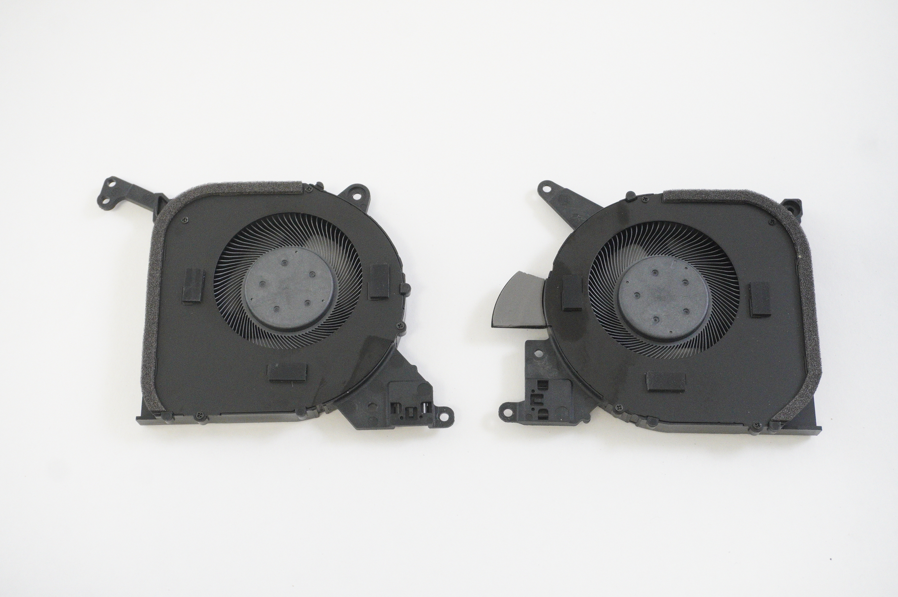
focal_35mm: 44
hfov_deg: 45.0
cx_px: 449
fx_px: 1084
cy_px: 298
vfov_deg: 30.8
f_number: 6.3
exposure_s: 1/125
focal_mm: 29
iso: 4000
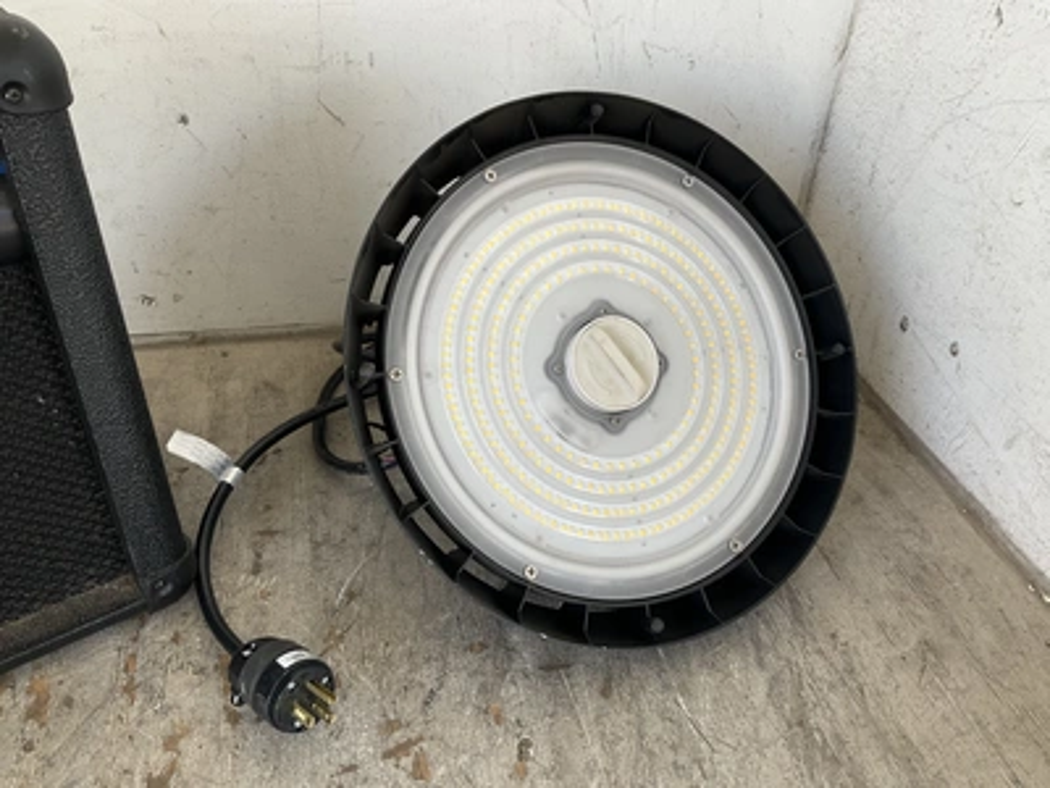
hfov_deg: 61.7
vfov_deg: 48.2
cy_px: 394
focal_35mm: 29
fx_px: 880
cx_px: 525
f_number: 1.8
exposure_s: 1/122
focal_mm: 3
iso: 32
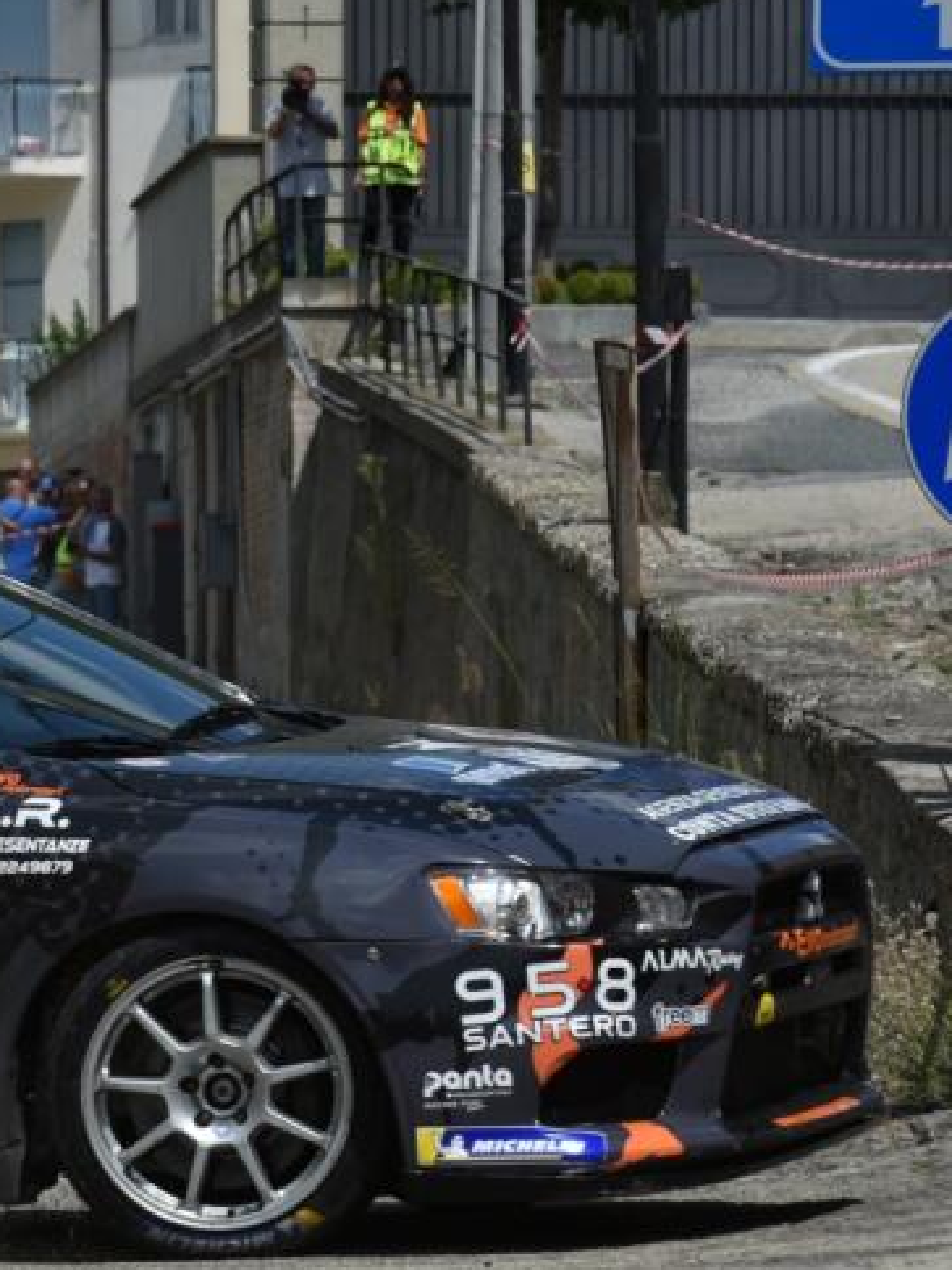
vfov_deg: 5.5
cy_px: 783
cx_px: -325
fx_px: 13127
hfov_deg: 4.1
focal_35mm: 358
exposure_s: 1/1250
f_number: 9
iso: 320
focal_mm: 150
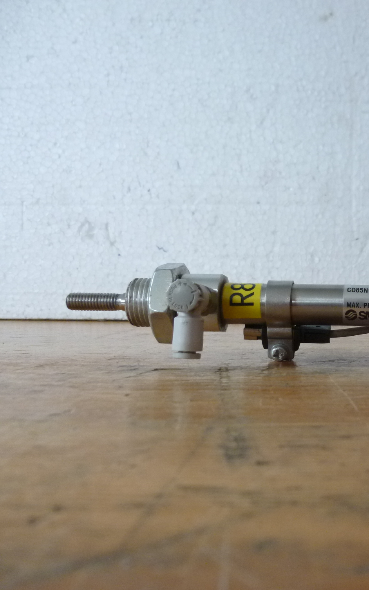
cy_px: 300
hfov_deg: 32.2
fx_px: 579
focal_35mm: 36
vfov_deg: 54.0
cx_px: 378
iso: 250
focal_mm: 4.5
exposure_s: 1/60
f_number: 3.1
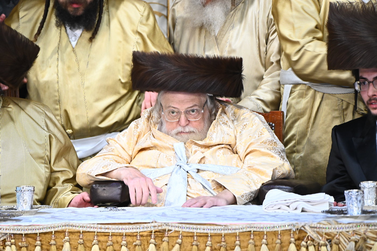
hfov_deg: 3.4
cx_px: 188
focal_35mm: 600
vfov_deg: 2.3
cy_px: 126
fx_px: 6282
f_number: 7.1
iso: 5000
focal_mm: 600
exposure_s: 1/100
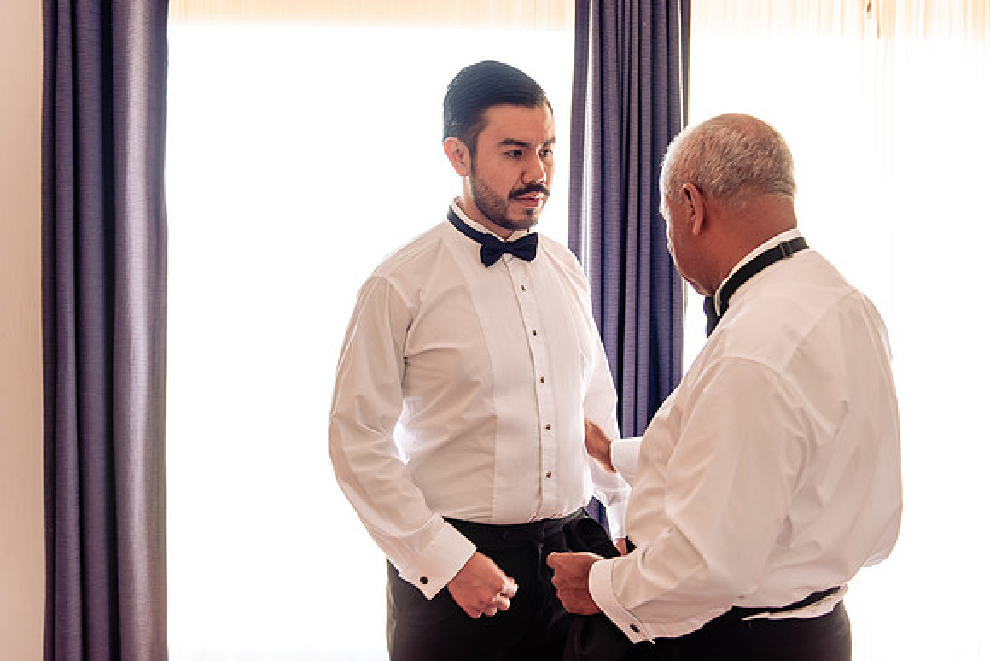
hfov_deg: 44.7
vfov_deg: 30.7
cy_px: 322
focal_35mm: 44
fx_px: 1203
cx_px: 482
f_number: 3.5
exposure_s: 1/160
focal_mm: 42
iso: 800
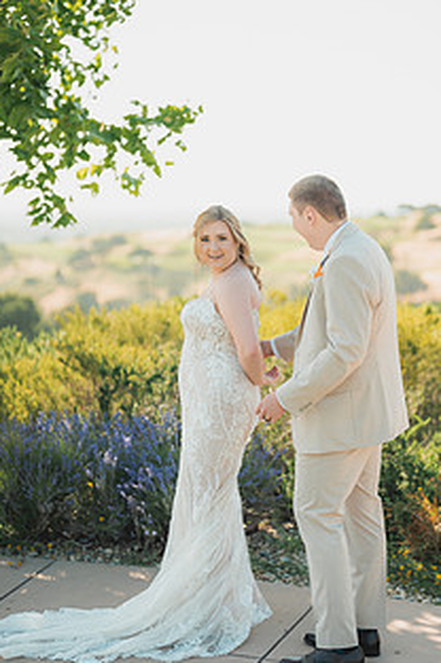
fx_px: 1326
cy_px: 337
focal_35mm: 72
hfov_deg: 18.8
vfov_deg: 28.1
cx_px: 288
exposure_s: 1/1250
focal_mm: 50
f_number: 1.4
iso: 50
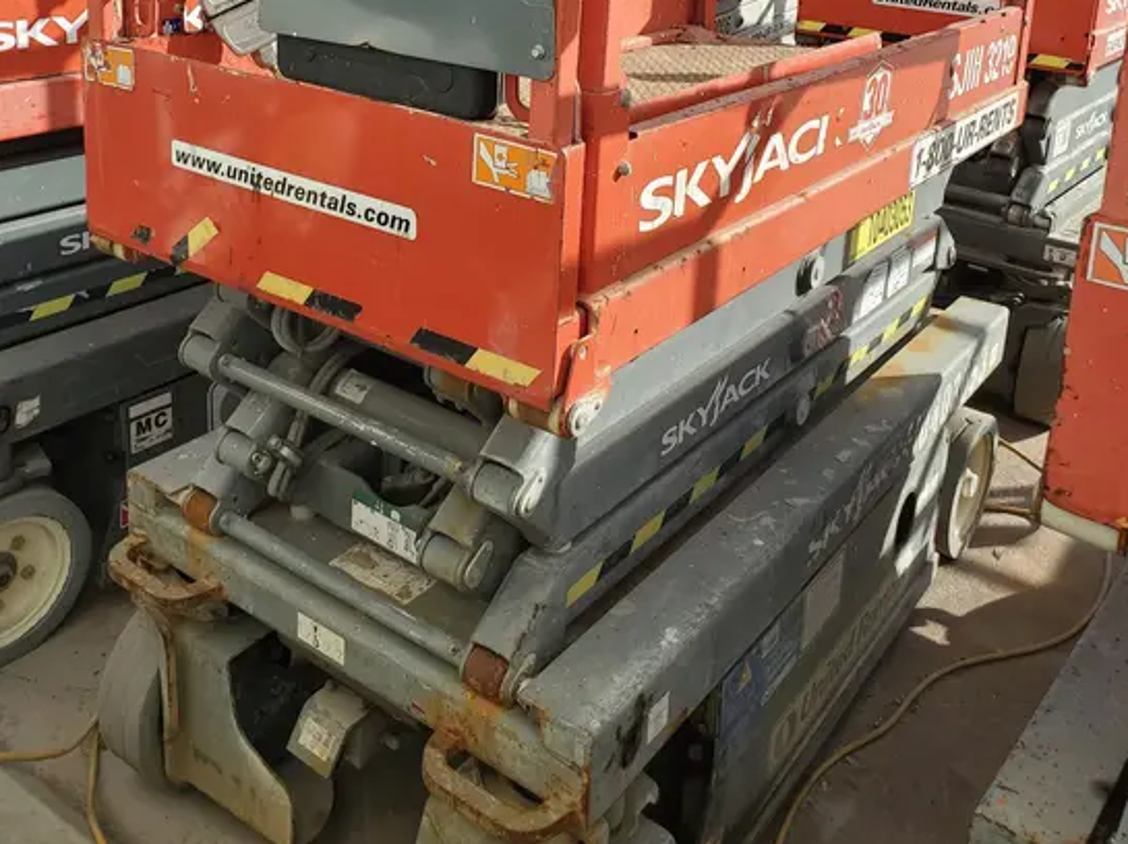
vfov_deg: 38.3
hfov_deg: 52.7
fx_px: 1140
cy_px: 109
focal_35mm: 35
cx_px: 567
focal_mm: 4.3
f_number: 2.4
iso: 50
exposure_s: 1/1081
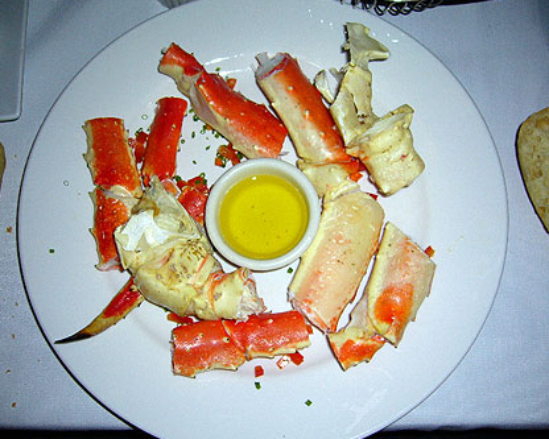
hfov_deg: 49.0
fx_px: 601
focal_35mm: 37
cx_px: 255
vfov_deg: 40.1
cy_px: 220
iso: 100
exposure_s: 1/60
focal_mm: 5.8
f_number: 2.8
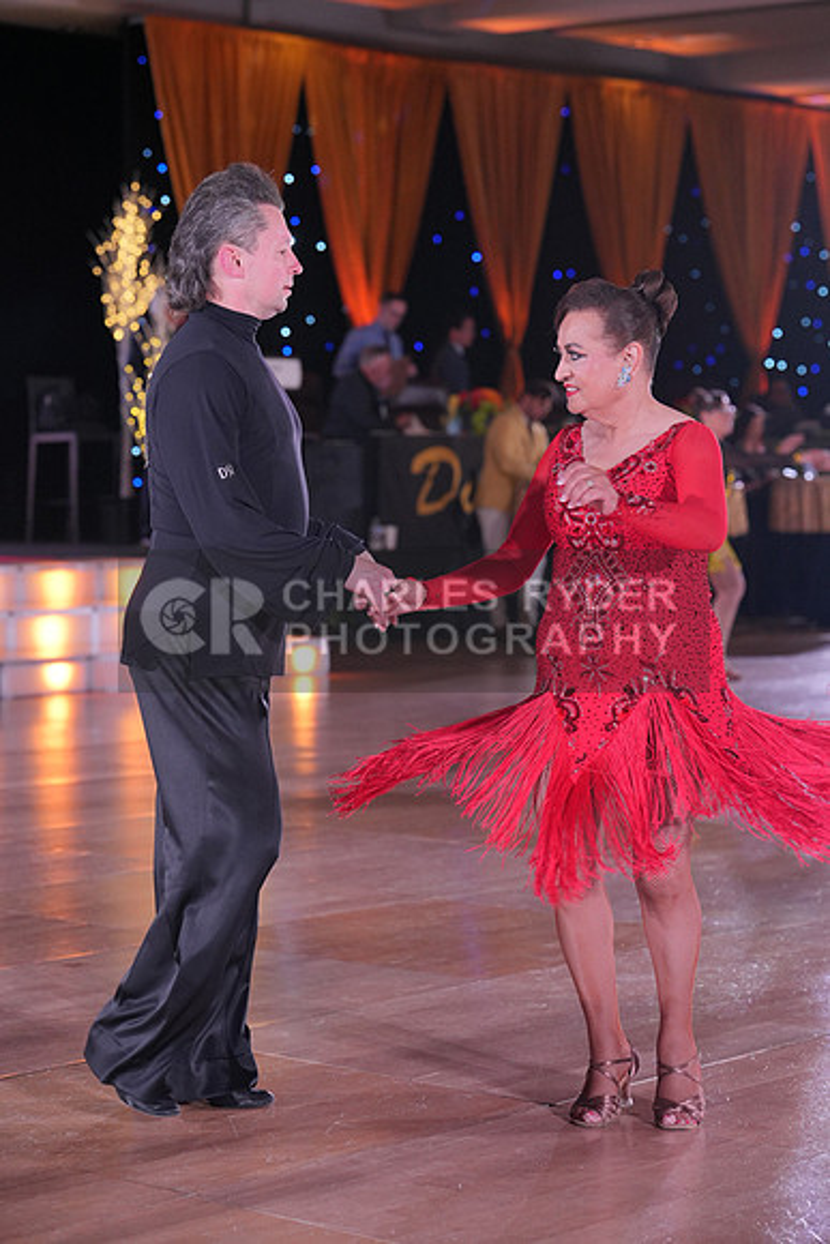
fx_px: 3041
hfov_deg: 15.5
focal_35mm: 88
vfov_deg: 23.1
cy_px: 622
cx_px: 415
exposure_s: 1/400
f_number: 4
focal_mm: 88
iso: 1600
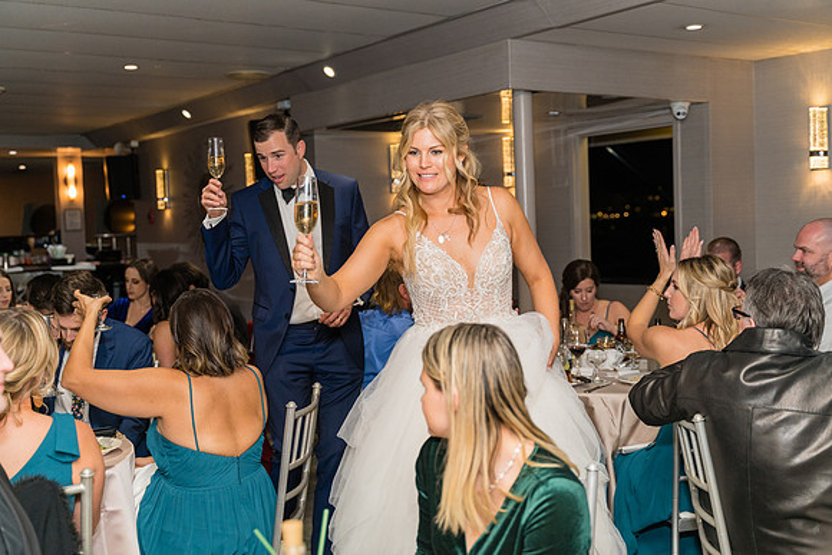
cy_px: 278
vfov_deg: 31.9
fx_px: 971
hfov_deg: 46.4
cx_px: 416
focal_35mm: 42
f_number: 2.8
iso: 1000
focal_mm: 42
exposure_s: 1/250
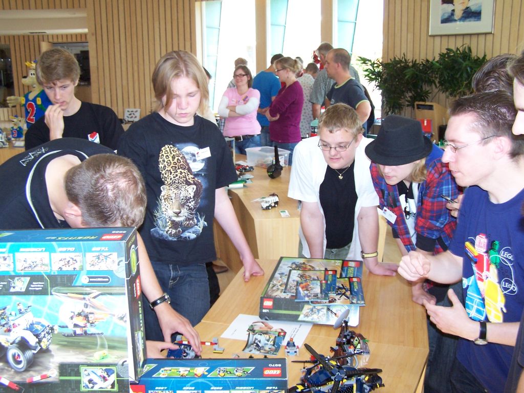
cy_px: 196
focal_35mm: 38
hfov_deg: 49.0
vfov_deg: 37.7
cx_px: 262
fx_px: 575
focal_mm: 6.3
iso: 140
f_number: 2.8
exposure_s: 1/60
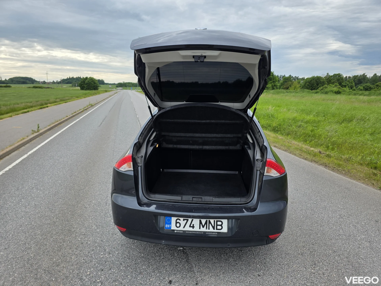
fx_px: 253
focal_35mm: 23
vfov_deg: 58.9
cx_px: 190
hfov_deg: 73.9
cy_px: 143
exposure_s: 1/2503
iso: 80
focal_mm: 6.3
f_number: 1.7
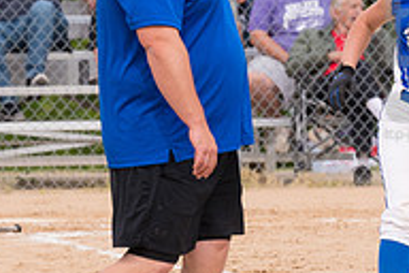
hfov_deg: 2.5
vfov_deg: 1.6
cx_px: 449
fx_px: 9486
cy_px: 66
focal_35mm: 835
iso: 320
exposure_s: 1/1600
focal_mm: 185
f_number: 5.6
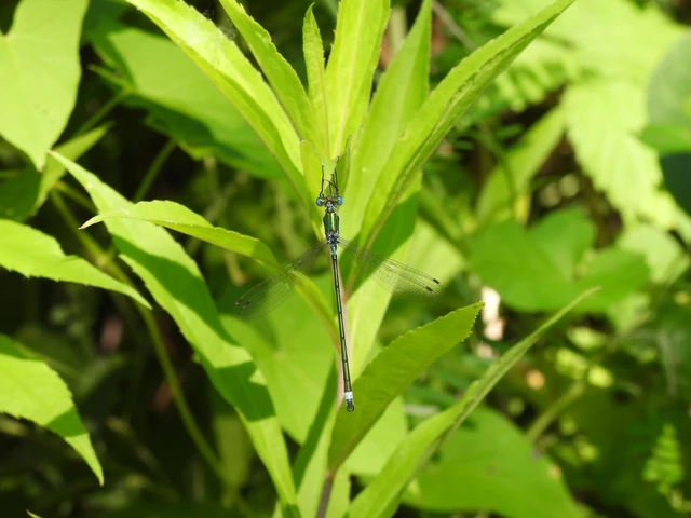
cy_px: 259
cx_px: 346
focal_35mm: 170
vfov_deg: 8.7
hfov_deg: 11.6
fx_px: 3394
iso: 100
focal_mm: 30.3
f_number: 5
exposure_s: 1/100
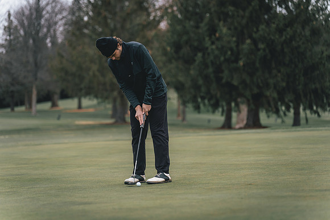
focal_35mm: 120
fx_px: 1104
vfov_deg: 11.4
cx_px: 165
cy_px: 110
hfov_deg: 17.0
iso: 640
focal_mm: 116
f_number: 2.8
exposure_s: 1/3200
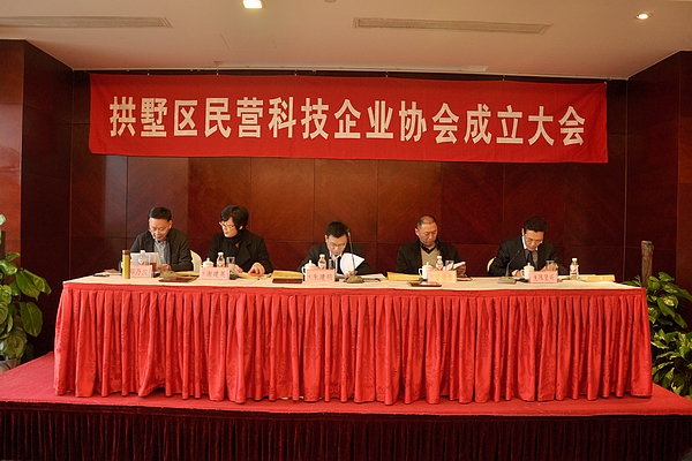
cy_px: 230
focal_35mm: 27
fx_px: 519
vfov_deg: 47.9
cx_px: 346
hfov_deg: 67.4
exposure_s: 1/20
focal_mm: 18
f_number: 3.5
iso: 250
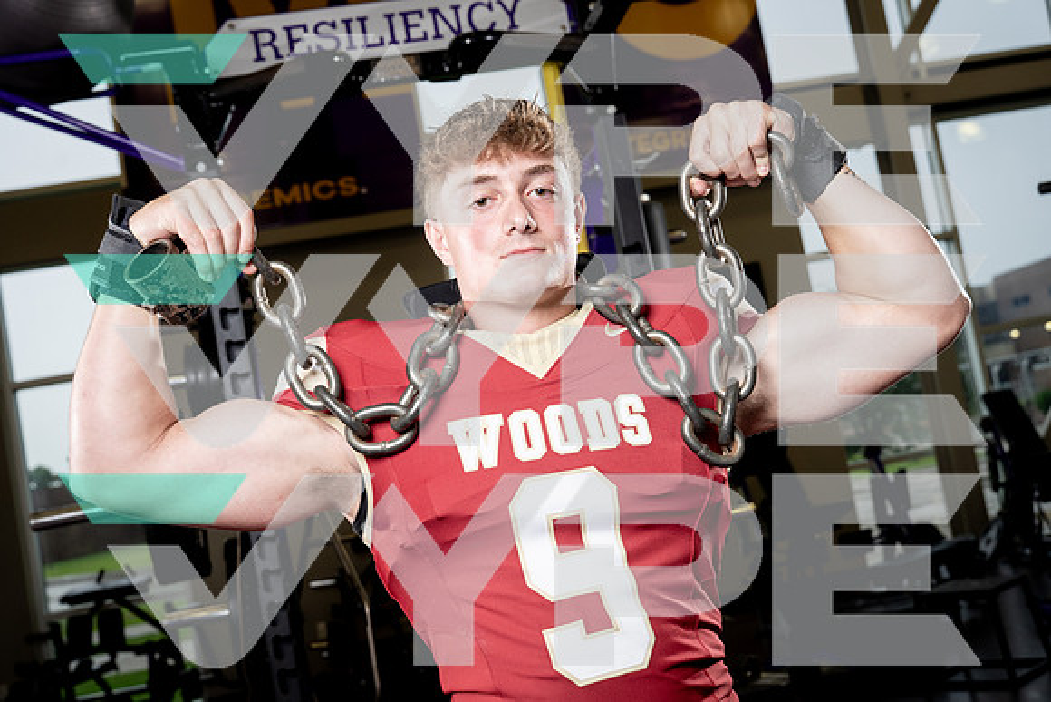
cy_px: 351
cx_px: 526
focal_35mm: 44
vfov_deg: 30.5
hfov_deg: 44.5
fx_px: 1285
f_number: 5.6
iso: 640
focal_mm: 44
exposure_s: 1/250
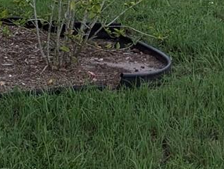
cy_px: -189
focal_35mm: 134
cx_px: 47
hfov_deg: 14.6
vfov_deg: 10.1
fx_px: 868
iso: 58
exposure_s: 1/244
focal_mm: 4.38
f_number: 1.73
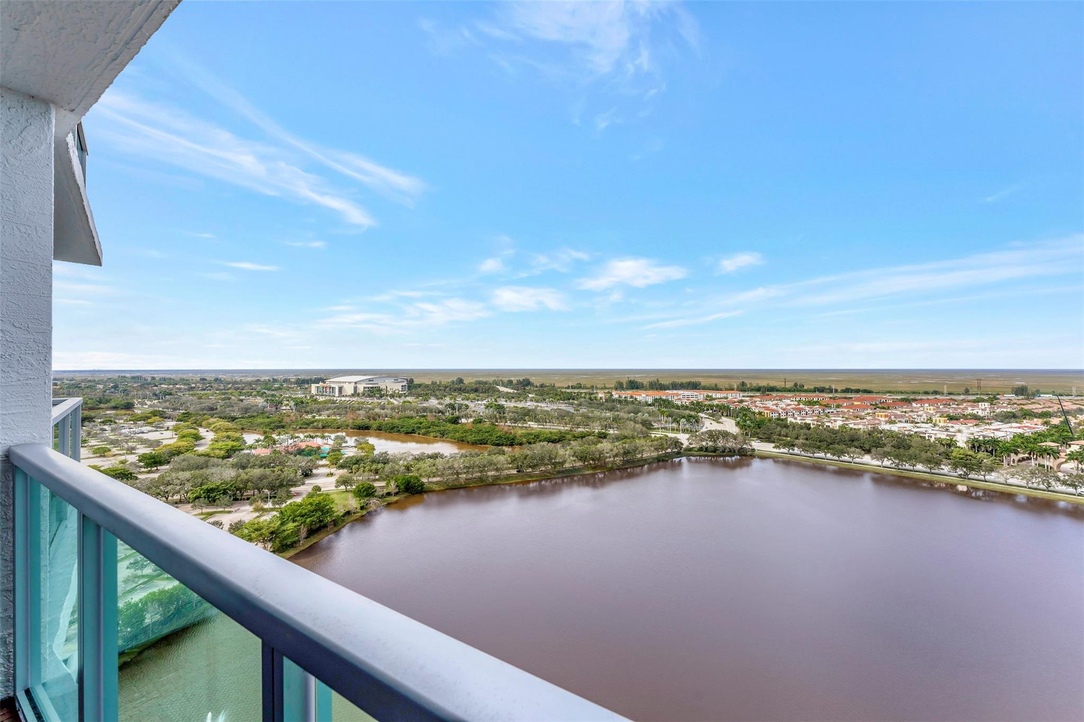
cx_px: 542
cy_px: 361
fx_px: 455
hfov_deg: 100.0
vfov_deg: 76.9
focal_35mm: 15
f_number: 9
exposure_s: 1/320
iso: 200
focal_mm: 15.1
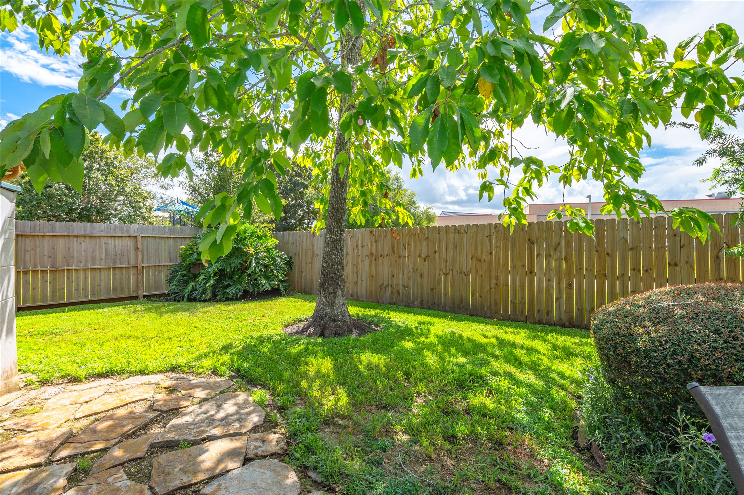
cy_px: 248
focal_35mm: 16
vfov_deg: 73.7
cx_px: 372
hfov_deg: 96.8
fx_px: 330
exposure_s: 1/100
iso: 125
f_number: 14
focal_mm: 16
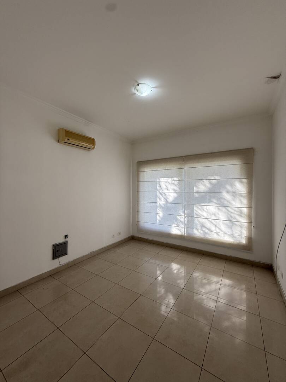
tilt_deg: +0.4
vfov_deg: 102.1
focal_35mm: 14
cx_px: 143
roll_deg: -0.9
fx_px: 154
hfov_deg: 85.7
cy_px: 191
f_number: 2.2
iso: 50
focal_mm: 2.22
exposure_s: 1/120
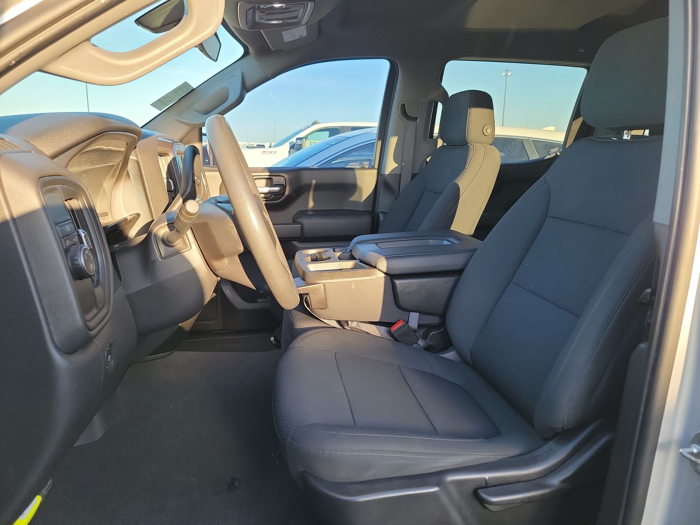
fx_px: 485
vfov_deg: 56.8
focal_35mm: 24
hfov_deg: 71.6
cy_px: 262
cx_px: 350
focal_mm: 6.7
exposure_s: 1/59
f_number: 1.8
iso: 66
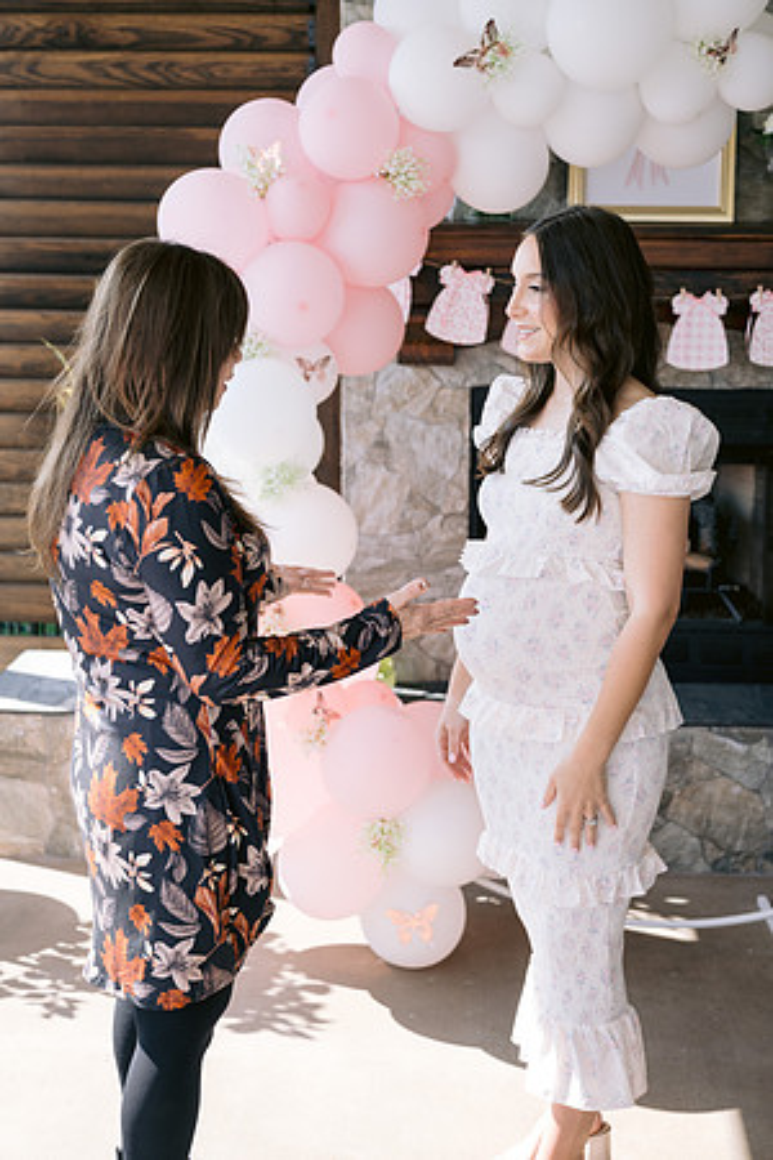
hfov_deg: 27.0
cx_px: 386
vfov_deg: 39.6
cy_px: 580
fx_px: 1610
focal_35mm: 50
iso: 200
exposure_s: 1/400
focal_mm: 50
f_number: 4
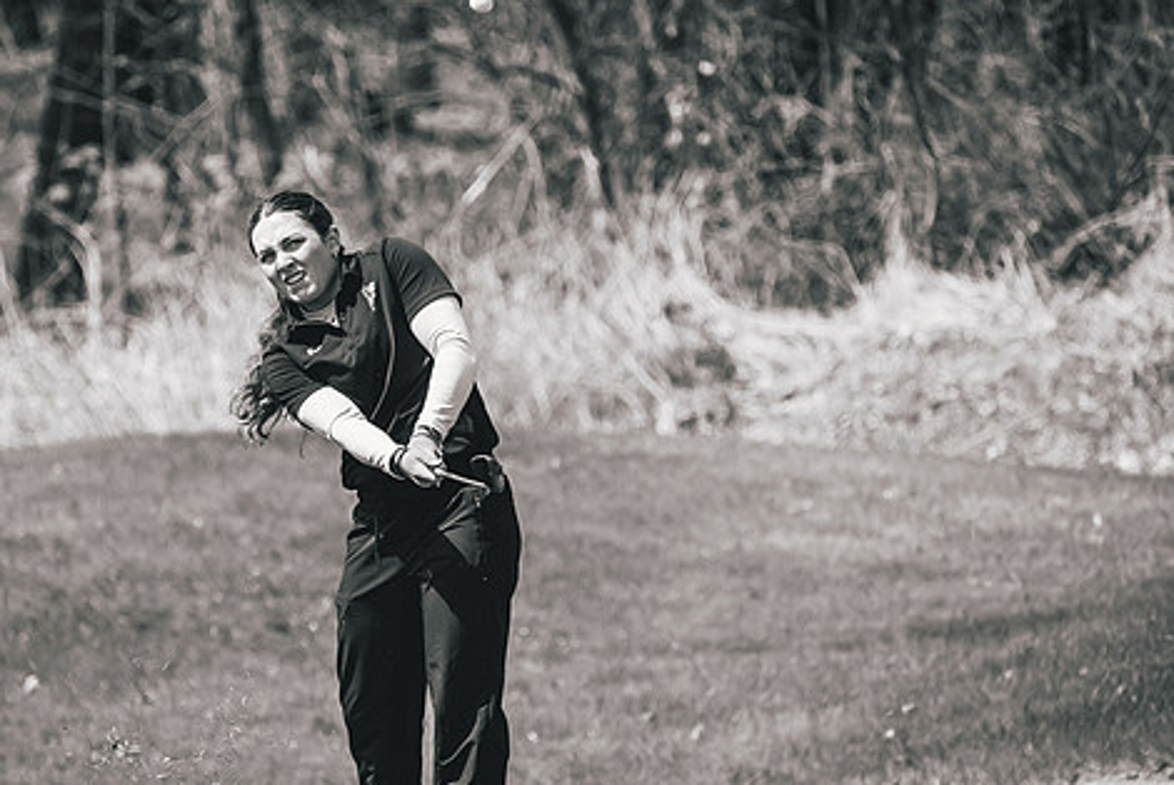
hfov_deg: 3.4
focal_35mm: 608
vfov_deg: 2.3
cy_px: 409
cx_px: 404
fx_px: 19839
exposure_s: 1/1600
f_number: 7.1
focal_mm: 400
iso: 640
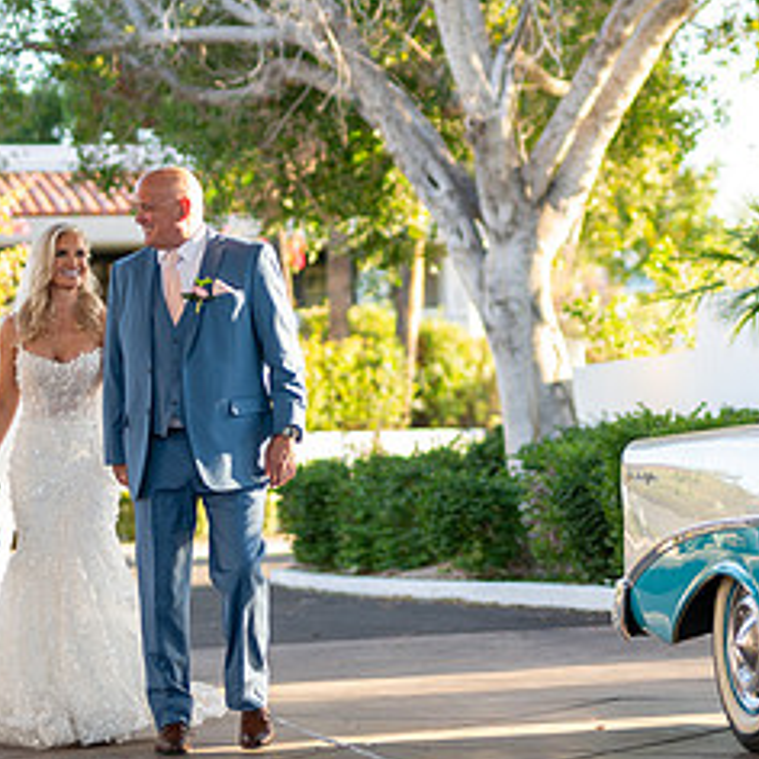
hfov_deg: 14.2
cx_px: 640
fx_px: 3026
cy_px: 299
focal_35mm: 122
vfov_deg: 14.3
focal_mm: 50
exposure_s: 1/400
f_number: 1.4
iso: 100
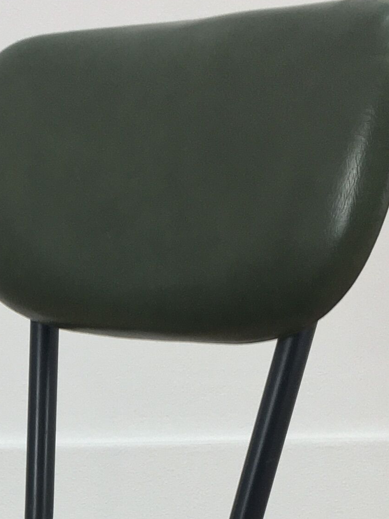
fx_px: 1558
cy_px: 725
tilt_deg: -17.5
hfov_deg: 13.8
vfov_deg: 17.4
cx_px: -68
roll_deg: -0.1
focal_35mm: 104
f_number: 2.2
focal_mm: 4.15
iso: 40
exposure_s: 1/33
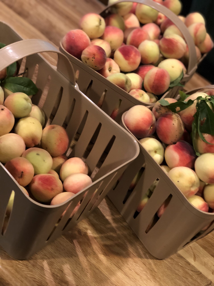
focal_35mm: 52
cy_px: 143
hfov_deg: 28.0
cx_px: 107
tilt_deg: -40.1
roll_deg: -28.6
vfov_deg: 36.8
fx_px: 429
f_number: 2.4
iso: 160
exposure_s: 1/24
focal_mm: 6
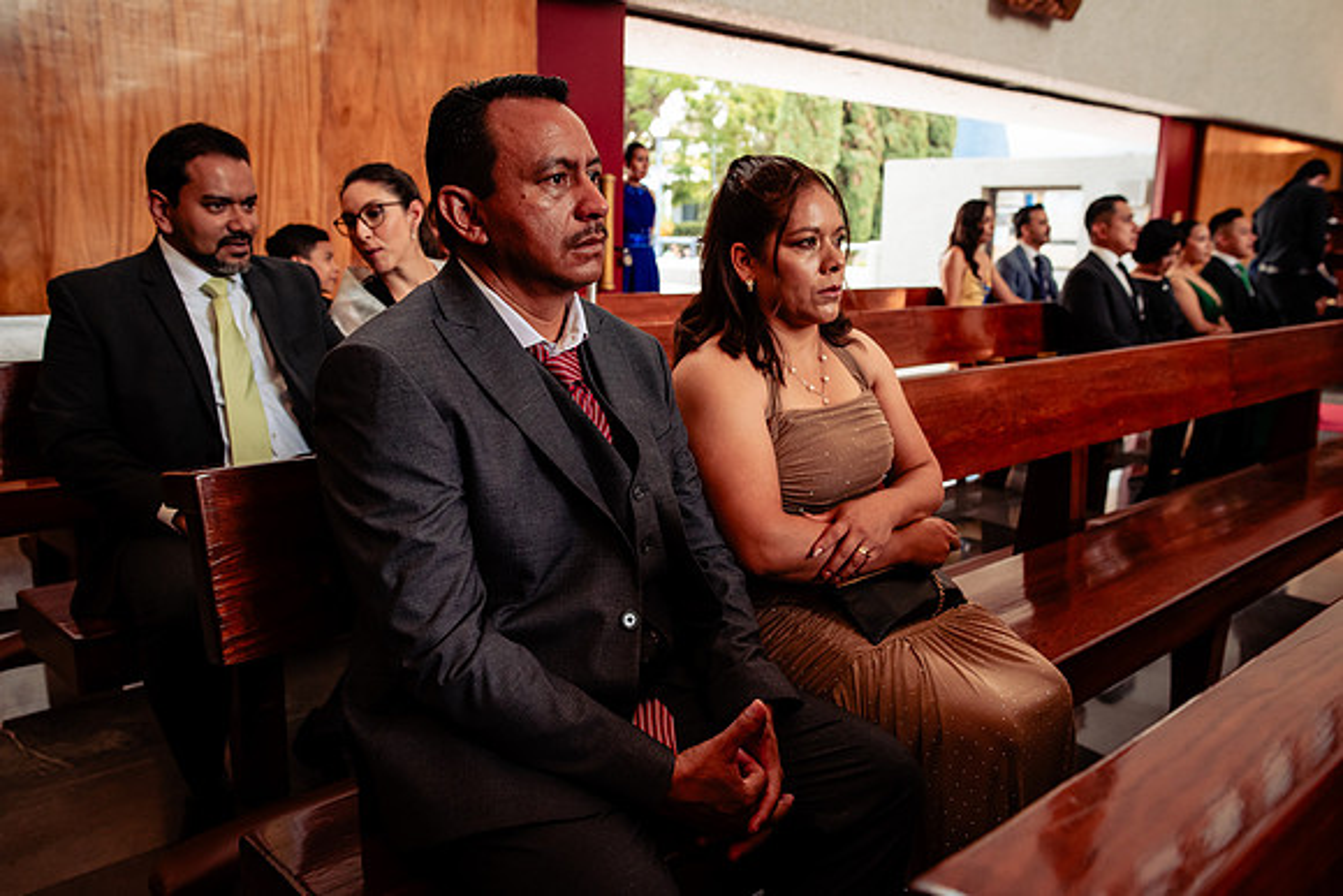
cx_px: 672
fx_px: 1045
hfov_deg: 65.5
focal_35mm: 28
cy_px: 448
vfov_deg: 46.4
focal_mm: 28
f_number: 4.5
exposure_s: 1/125
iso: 1600
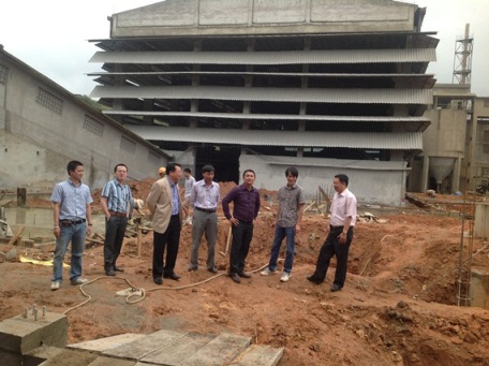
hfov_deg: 52.7
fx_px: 494
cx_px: 244
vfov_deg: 40.6
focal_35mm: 35
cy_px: 183
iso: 50
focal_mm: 4.28
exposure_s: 1/737
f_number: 2.4
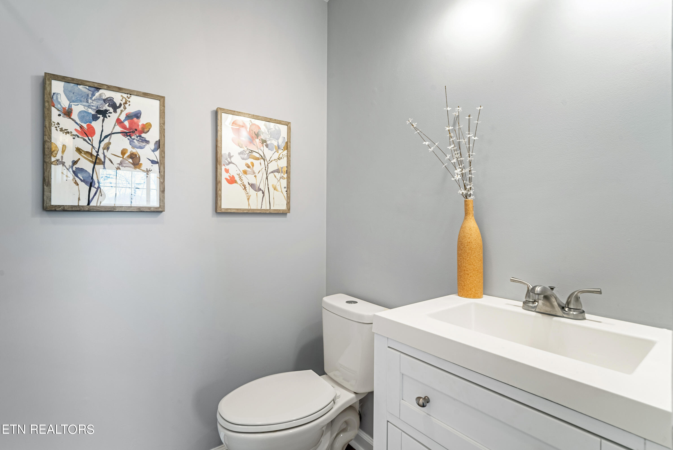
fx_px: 299
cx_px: 336
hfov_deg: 96.7
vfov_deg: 73.8
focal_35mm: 16
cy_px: 225
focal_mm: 16
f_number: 8
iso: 200
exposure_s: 1/50
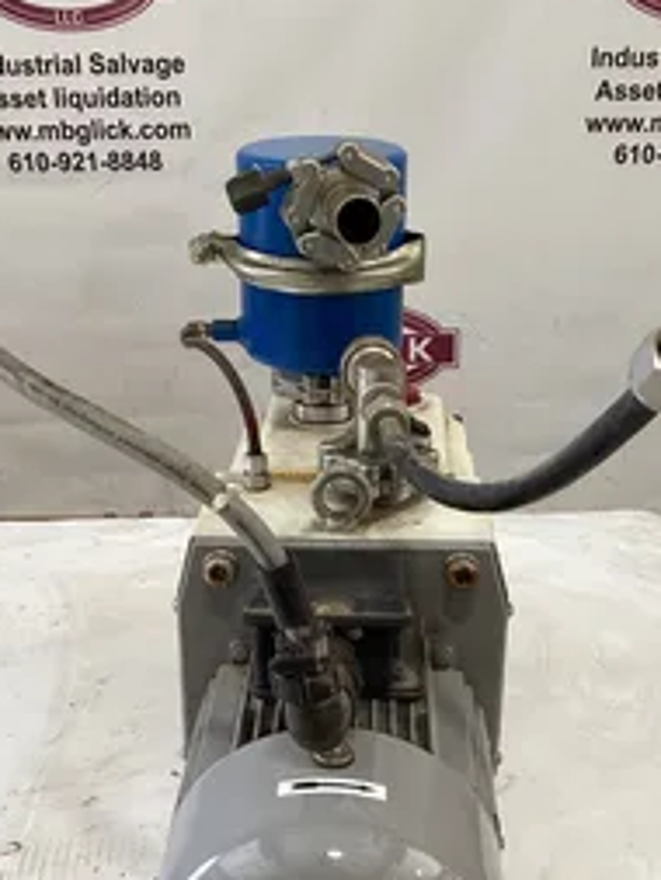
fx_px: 1247
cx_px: 348
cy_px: 643
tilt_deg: -26.7
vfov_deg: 38.1
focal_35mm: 49
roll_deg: +2.9
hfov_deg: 29.7
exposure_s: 1/50
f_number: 2.4
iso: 80
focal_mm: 3.3
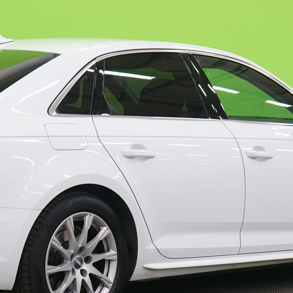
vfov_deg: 14.4
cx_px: 90
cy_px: 120
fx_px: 1159
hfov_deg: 14.4
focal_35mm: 121
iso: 400
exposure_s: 1/8
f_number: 5
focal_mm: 48
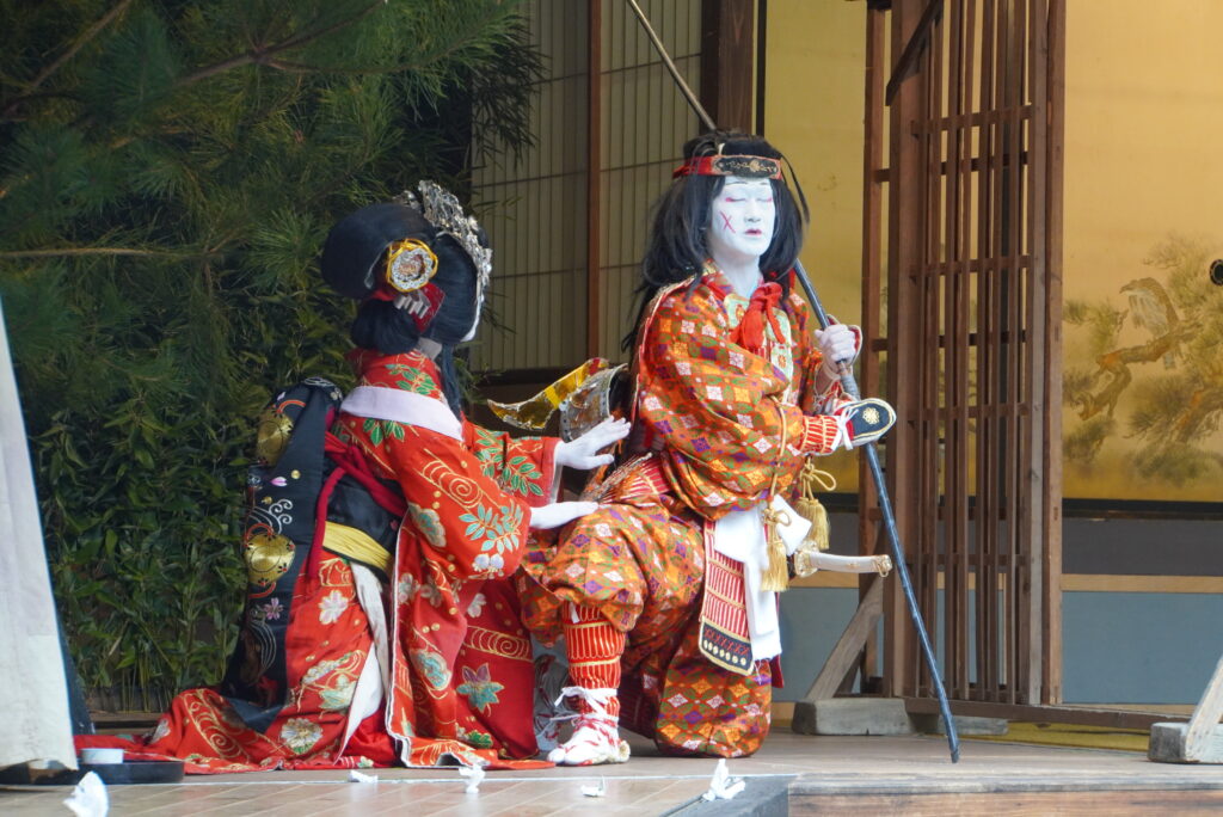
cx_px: 612
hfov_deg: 14.2
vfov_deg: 9.5
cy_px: 408
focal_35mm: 144
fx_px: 4895
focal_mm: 96
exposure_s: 1/160
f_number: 6.3
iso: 2000
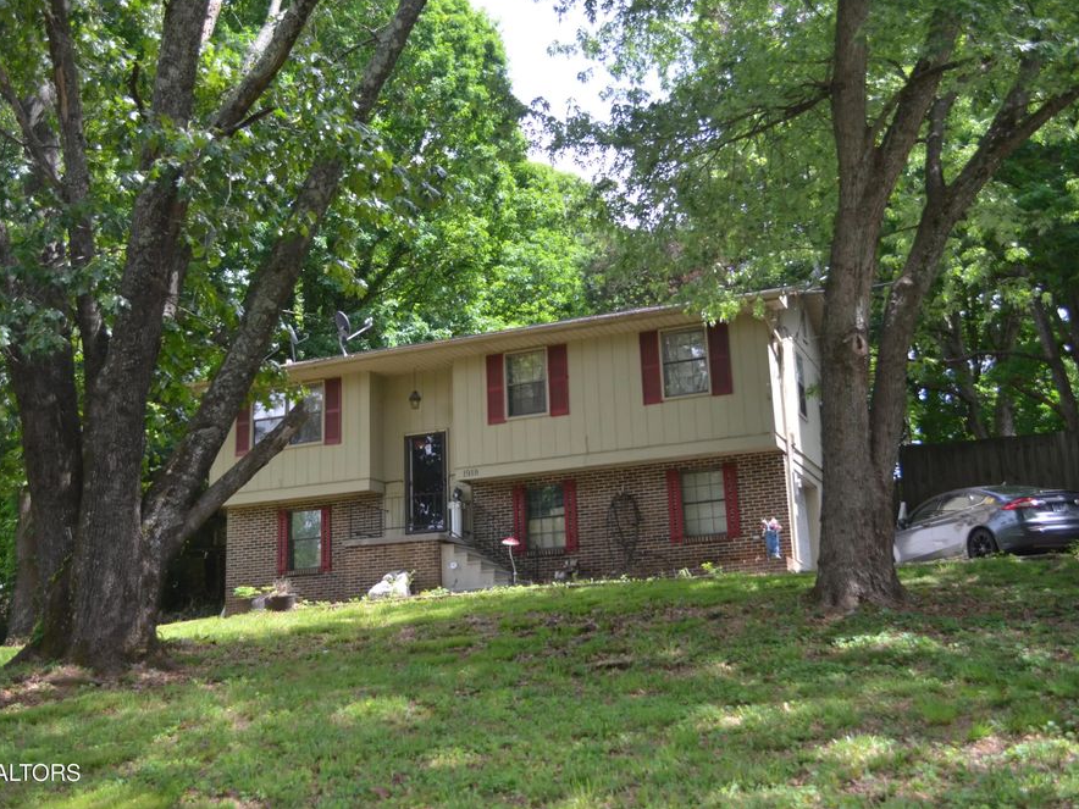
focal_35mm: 40
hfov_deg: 46.8
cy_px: 397
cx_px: 532
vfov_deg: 36.0
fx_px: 1247
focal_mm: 24
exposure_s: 1/1000
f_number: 4
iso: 560
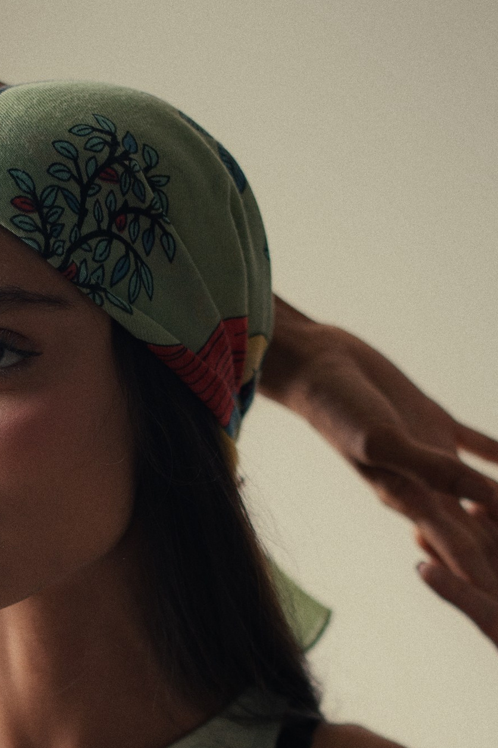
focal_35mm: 107
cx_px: 103
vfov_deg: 18.4
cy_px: 826
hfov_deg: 12.7
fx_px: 2221
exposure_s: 1/500
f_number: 1.4
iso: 100
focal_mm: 35
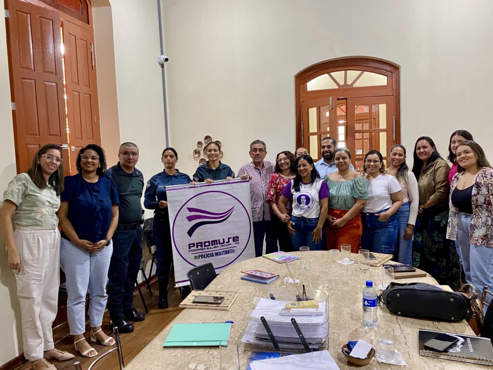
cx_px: 246
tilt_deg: -2.1
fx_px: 370
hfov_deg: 67.3
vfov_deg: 53.1
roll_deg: +1.6
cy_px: 185
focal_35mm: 26
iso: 250
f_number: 1.8
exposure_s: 1/60
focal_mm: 4.25
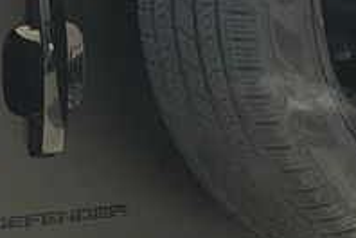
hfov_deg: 7.7
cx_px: -205
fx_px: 2581
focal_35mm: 261
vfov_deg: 5.3
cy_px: 87
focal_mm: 43
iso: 1000
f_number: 7.1
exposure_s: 1/400
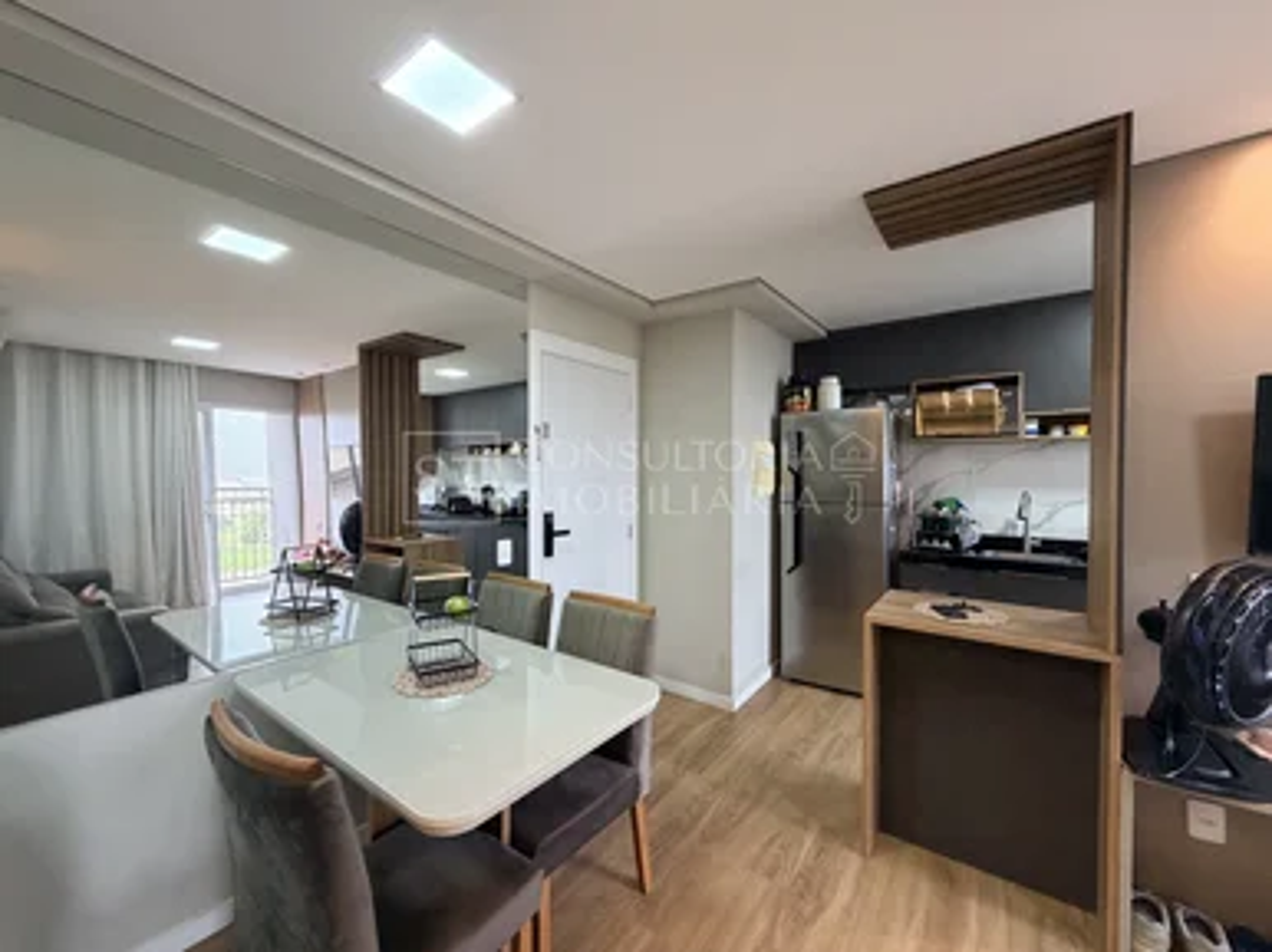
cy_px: 476
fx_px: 514
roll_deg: -0.1
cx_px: 636
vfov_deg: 85.6
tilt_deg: -0.9
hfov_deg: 102.1
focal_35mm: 14
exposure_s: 1/97
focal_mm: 2.22
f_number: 2.2
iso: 320
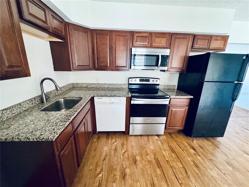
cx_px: 124
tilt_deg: -17.3
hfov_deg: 102.1
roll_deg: -1.7
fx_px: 101
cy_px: 94
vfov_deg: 85.7
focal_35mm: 14
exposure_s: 1/60
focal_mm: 2.22
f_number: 2.2
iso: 500
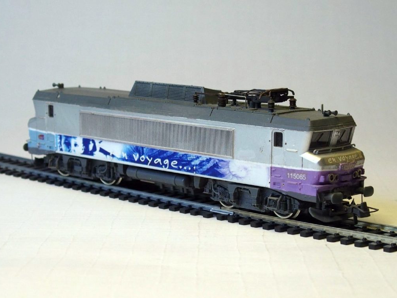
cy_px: 151
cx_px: 197
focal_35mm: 71
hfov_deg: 27.4
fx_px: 814
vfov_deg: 20.7
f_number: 3.2
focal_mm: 14.5
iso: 320
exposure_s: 1/160
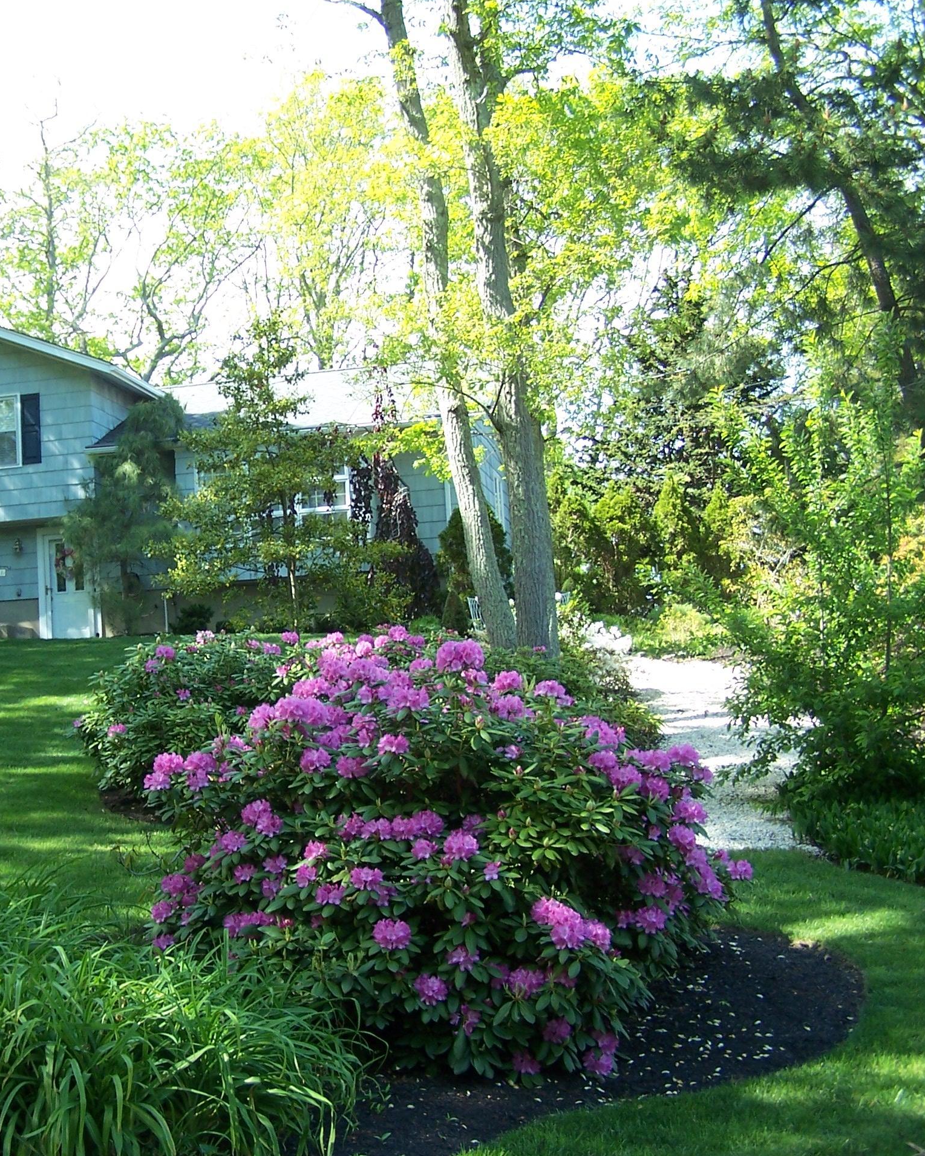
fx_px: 1711
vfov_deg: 37.3
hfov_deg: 29.7
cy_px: 580
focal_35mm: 50
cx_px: 207
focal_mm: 6.3
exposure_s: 1/125
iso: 80
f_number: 2.8
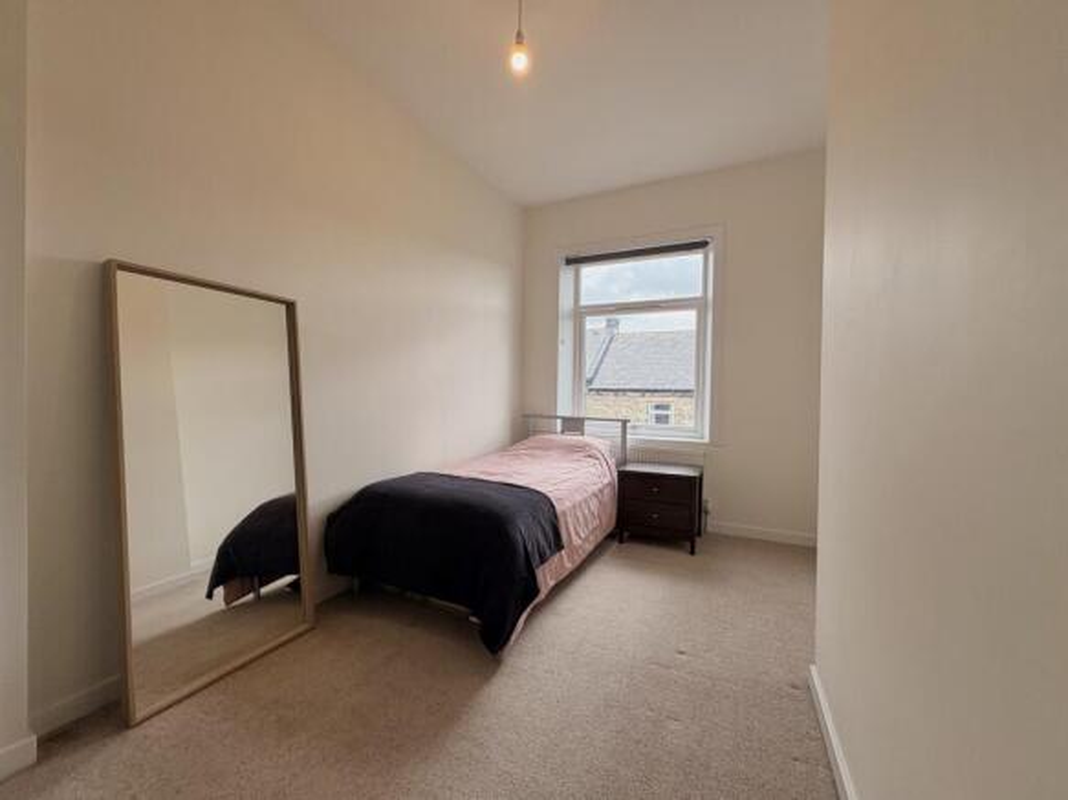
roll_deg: -0.7
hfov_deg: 102.1
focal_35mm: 14
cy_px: 400
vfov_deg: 85.7
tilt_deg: +0.1
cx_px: 534
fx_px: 432
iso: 64
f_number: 2.2
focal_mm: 2.22
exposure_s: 1/157
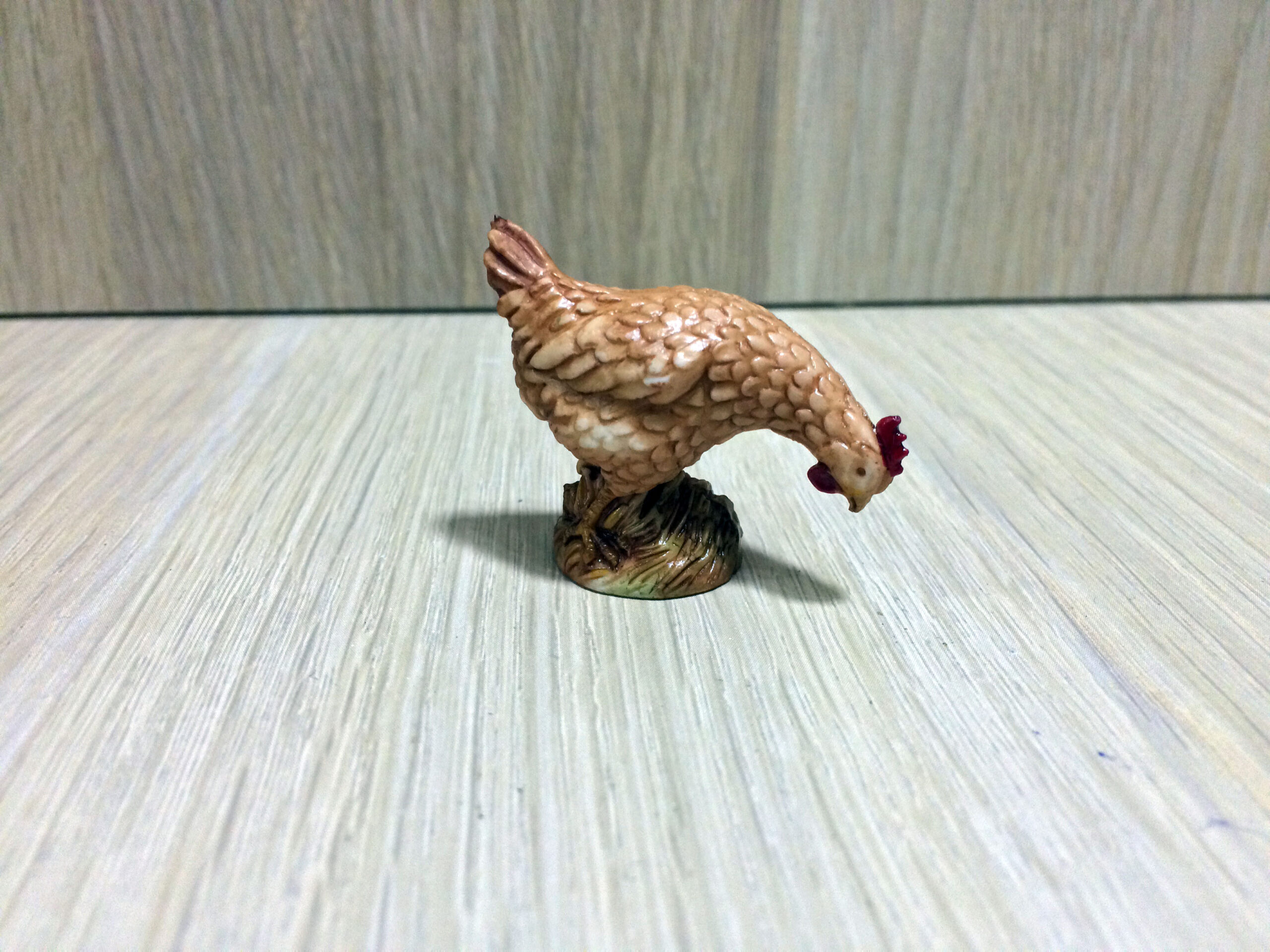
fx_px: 1064
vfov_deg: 48.2
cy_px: 476
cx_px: 635
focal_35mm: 29
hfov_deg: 61.7
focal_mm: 4.15
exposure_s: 1/33
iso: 250
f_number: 2.2
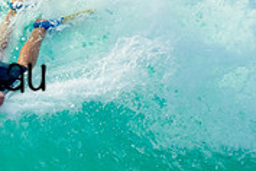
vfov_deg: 0.4
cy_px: 57
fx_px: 23280
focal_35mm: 3274
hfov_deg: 0.6
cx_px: -107
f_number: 11
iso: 1400
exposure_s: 1/2000
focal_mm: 1000
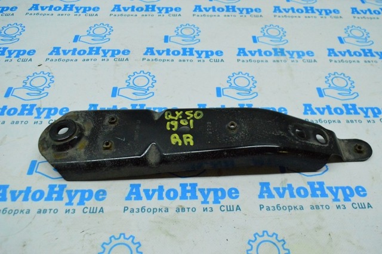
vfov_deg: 43.5
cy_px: 127
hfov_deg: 62.0
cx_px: 191
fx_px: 318
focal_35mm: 30
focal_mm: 20
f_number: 6.3
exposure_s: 1/640
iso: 6400
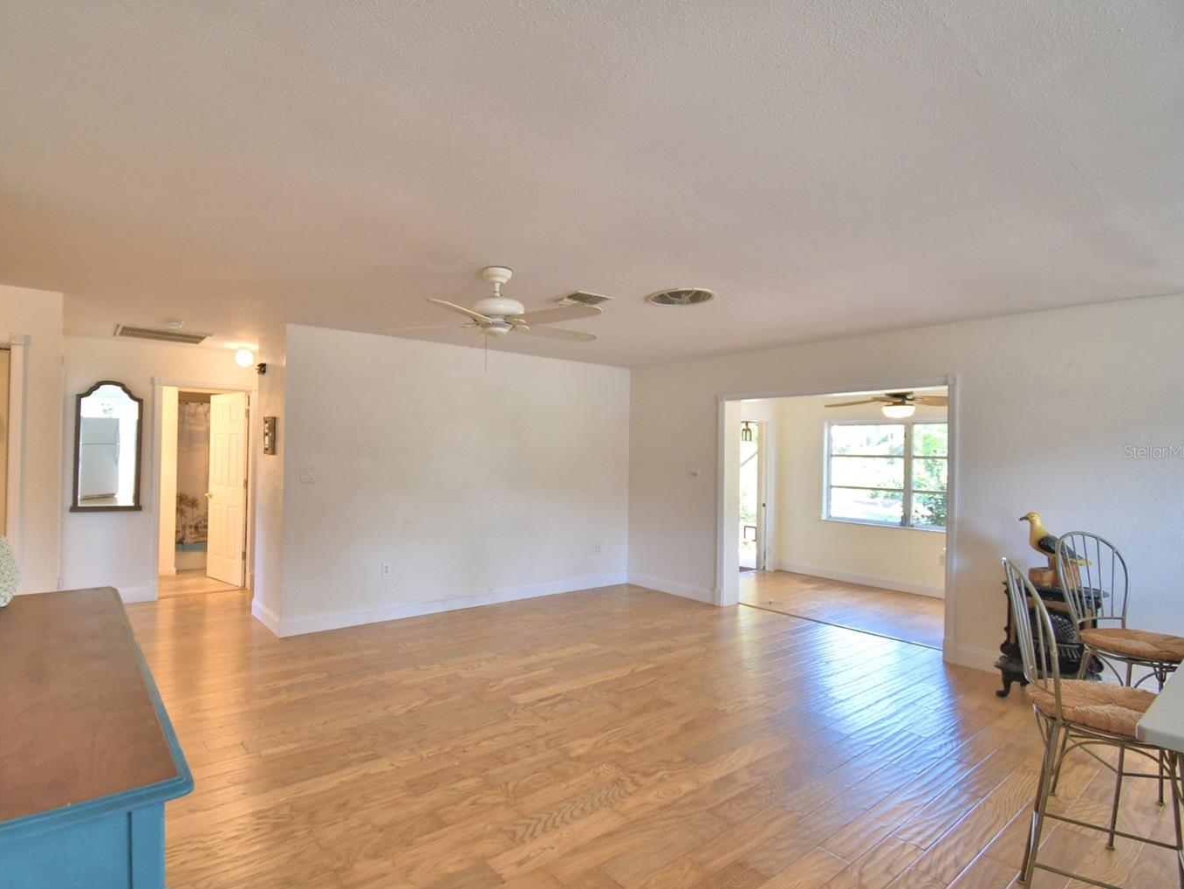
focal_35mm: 17
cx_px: 503
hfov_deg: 90.4
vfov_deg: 74.7
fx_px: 582
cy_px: 451
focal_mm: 10
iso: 400
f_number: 4.5
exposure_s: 1/60
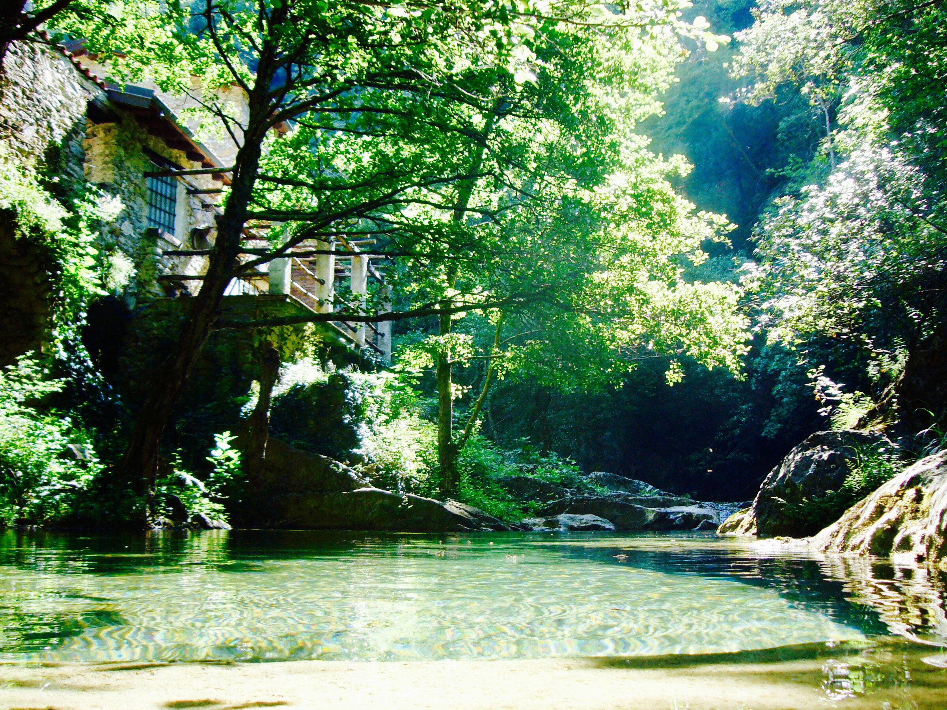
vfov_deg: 41.7
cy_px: 412
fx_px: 930
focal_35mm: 34
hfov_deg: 54.0
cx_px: 479
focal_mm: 4.7
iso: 80
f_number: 2.8
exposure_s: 1/100
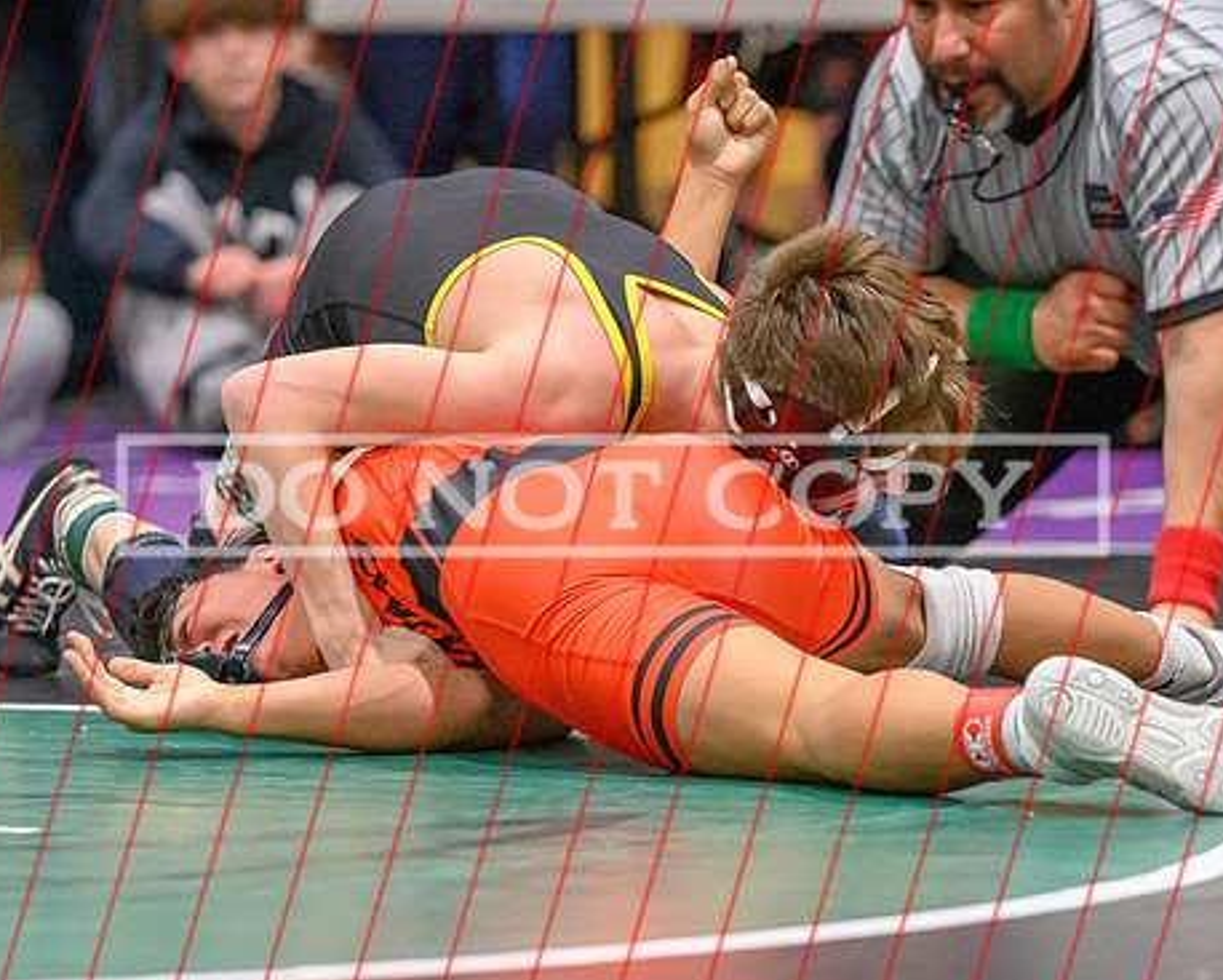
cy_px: 667
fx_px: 10033
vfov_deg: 5.6
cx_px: 625
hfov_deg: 7.0
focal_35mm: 277
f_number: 2.8
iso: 14400
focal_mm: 135
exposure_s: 1/800
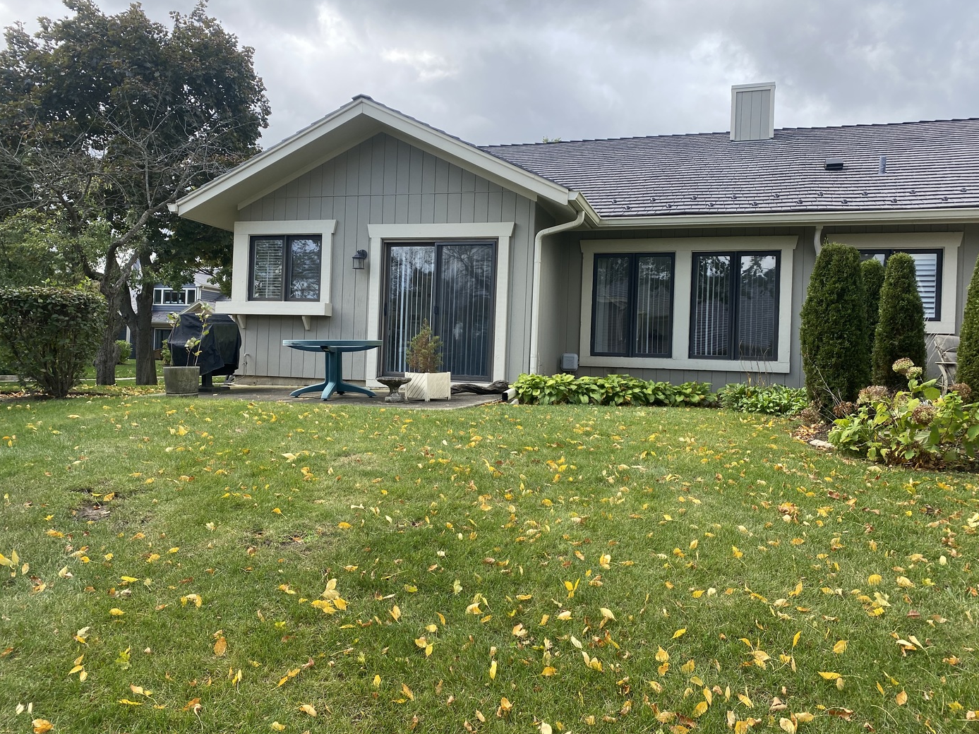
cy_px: 359
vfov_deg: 51.3
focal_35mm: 27
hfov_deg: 65.3
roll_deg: -1.8
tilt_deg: +0.7
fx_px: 764
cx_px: 499
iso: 32
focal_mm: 4.25
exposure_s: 1/778
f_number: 1.8
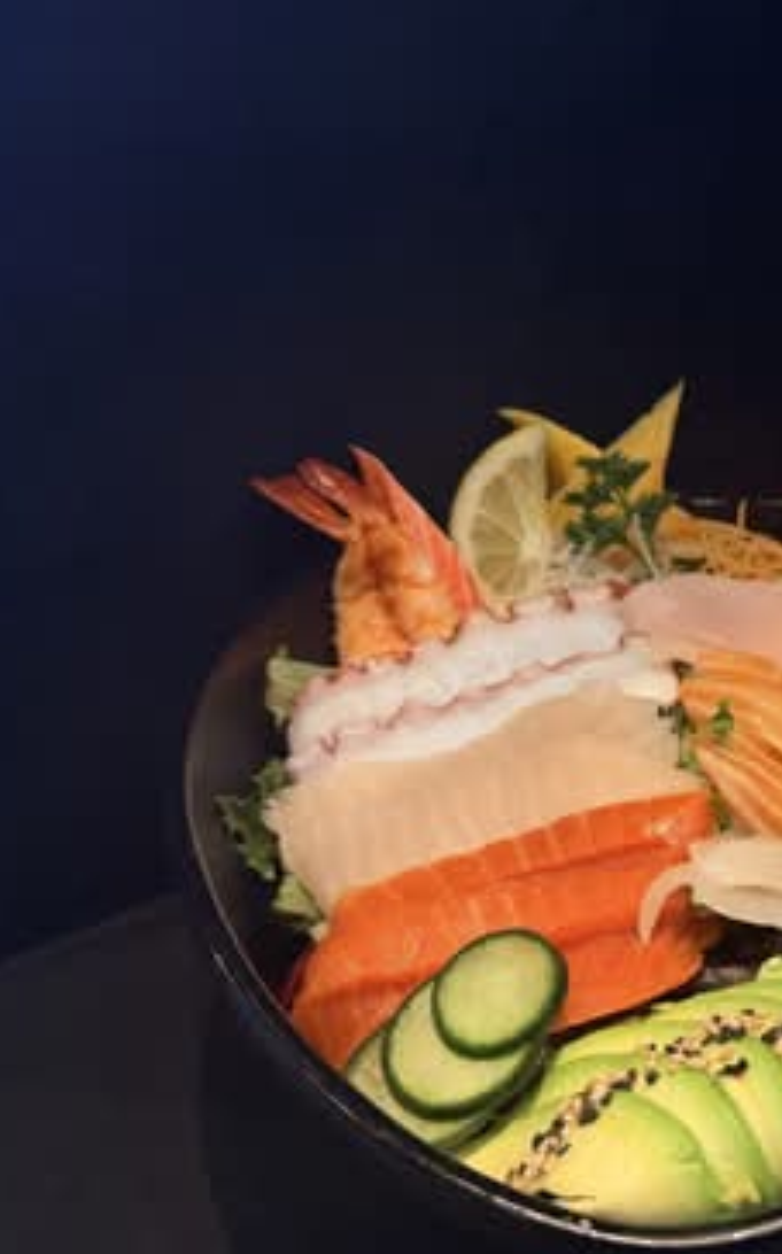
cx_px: 806
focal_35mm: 41
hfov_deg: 28.9
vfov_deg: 48.2
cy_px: 637
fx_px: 1400
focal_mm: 6.76
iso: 200
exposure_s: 1/60
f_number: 1.78
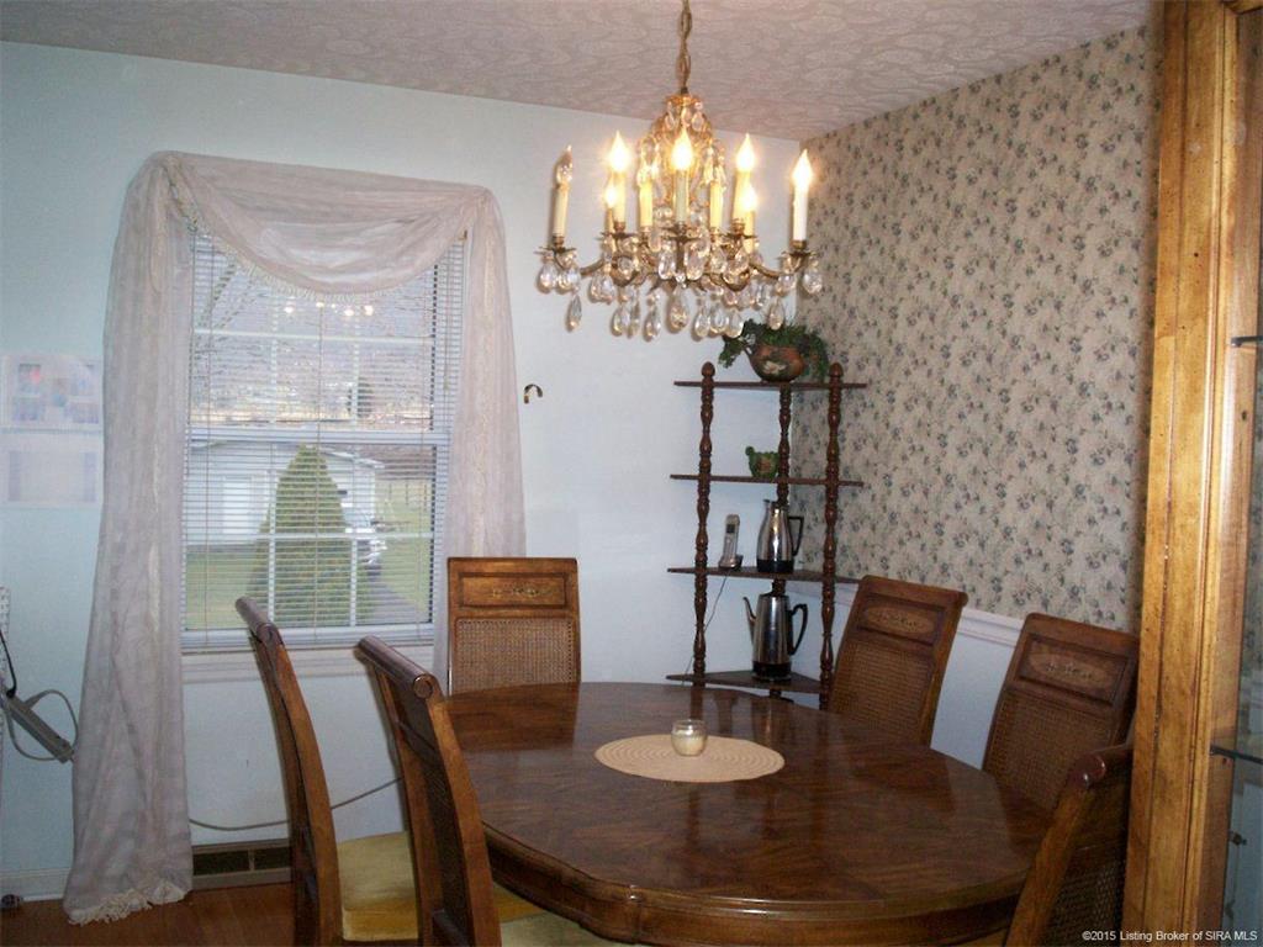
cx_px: 632
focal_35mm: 36
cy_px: 474
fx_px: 1313
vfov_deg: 39.7
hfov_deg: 51.4
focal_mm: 5.9
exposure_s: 1/64
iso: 140
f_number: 4.5
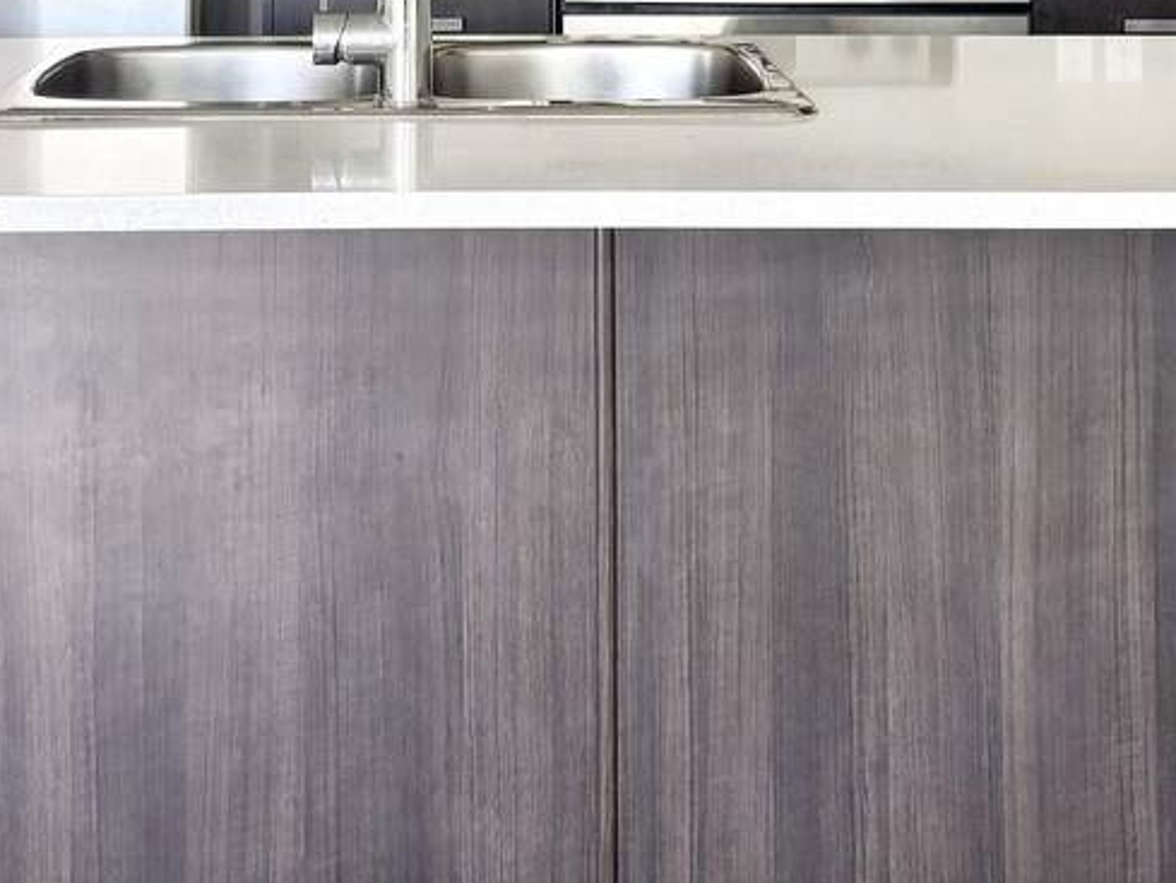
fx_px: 2311
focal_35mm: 68
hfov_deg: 28.5
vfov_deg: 19.9
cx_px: 488
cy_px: -265
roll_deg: +0.3
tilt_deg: +0.3
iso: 125
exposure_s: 1/71
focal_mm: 5.96
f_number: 1.6
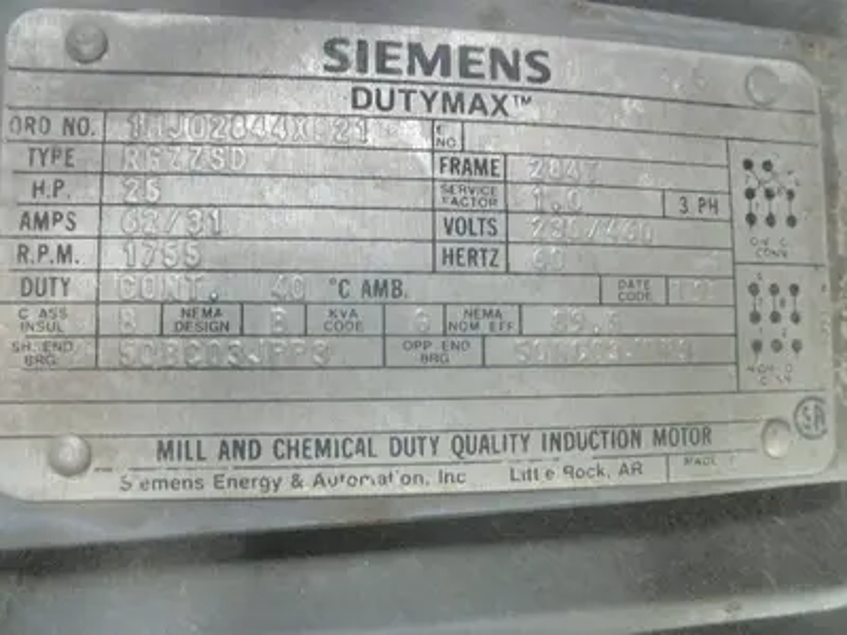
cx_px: 424
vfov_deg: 49.7
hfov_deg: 63.4
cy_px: 318
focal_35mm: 28
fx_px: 685
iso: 200
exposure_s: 1/13
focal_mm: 5
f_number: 3
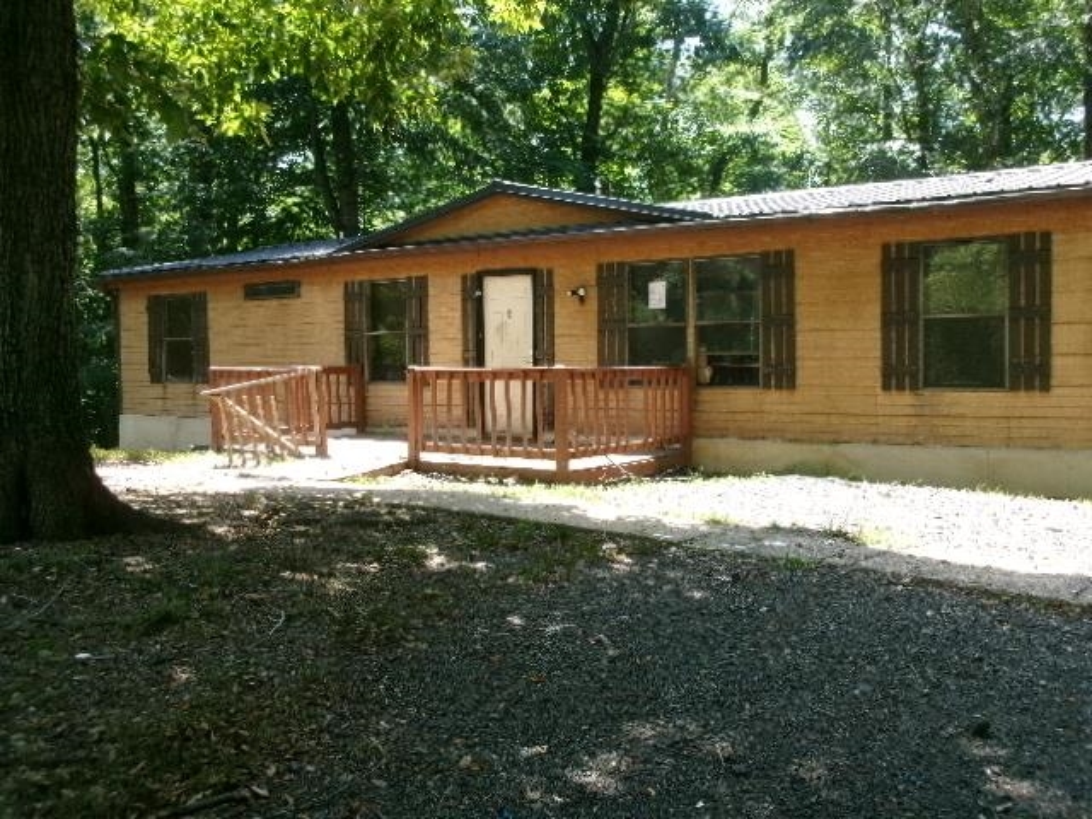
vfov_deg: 39.7
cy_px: 410
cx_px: 546
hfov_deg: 51.4
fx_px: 1136
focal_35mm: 36
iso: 100
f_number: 4.5
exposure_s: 1/90
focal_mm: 6.4
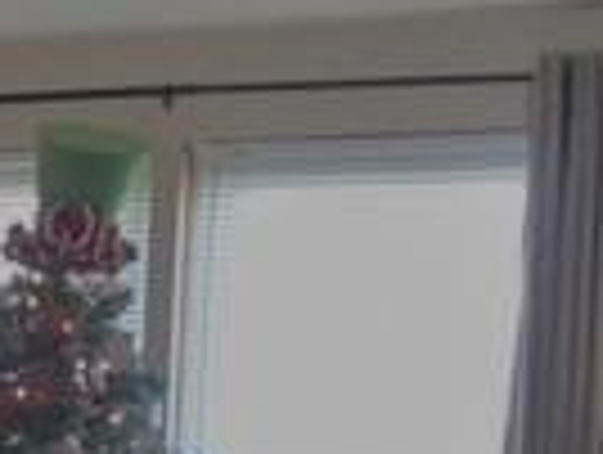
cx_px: -306
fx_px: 2408
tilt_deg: -9.7
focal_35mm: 138
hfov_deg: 13.4
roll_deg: -1.3
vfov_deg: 10.1
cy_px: 836
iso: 64
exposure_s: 1/30
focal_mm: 4.15
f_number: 2.2
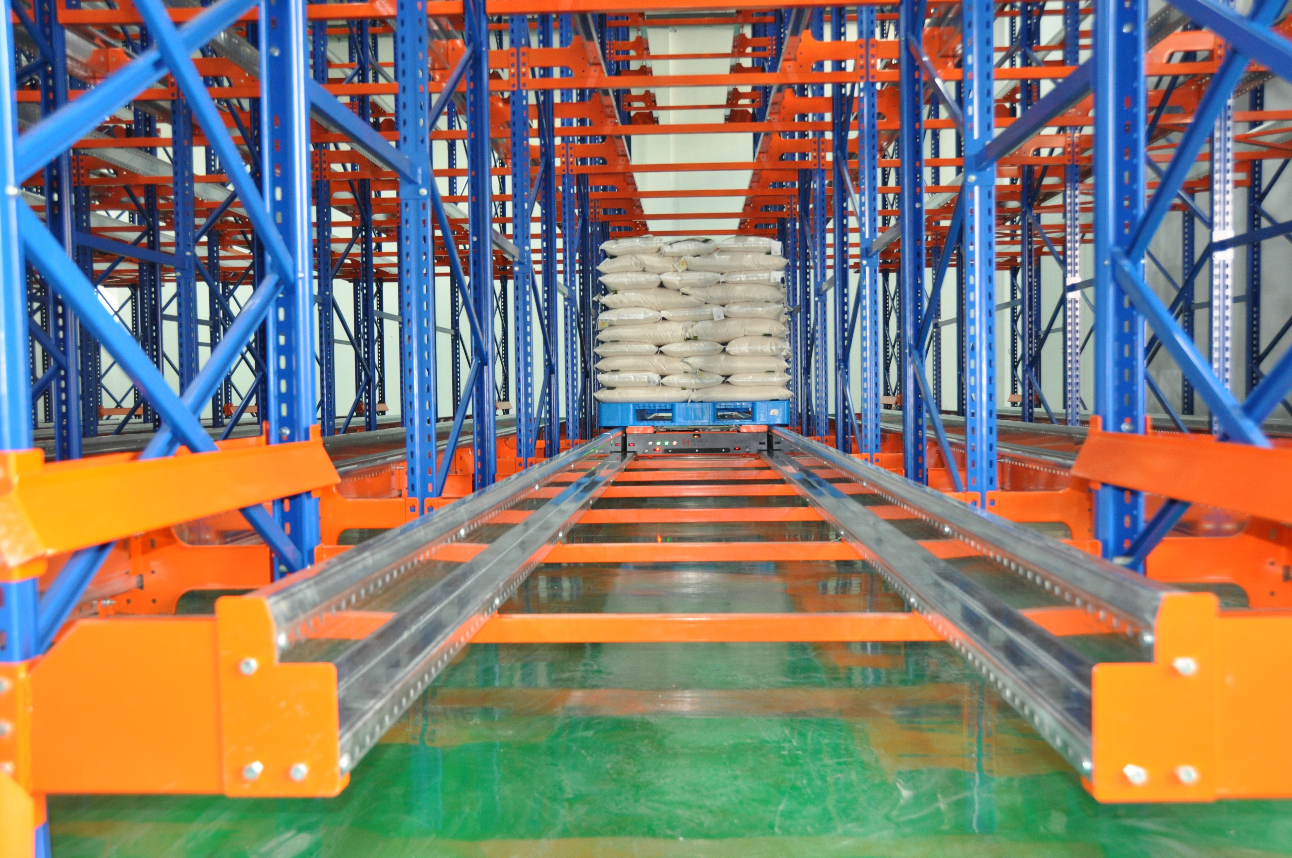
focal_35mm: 36
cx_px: 646
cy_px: 429
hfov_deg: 53.2
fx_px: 1290
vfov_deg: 36.8
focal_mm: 24
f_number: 3.8
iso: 800
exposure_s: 1/60
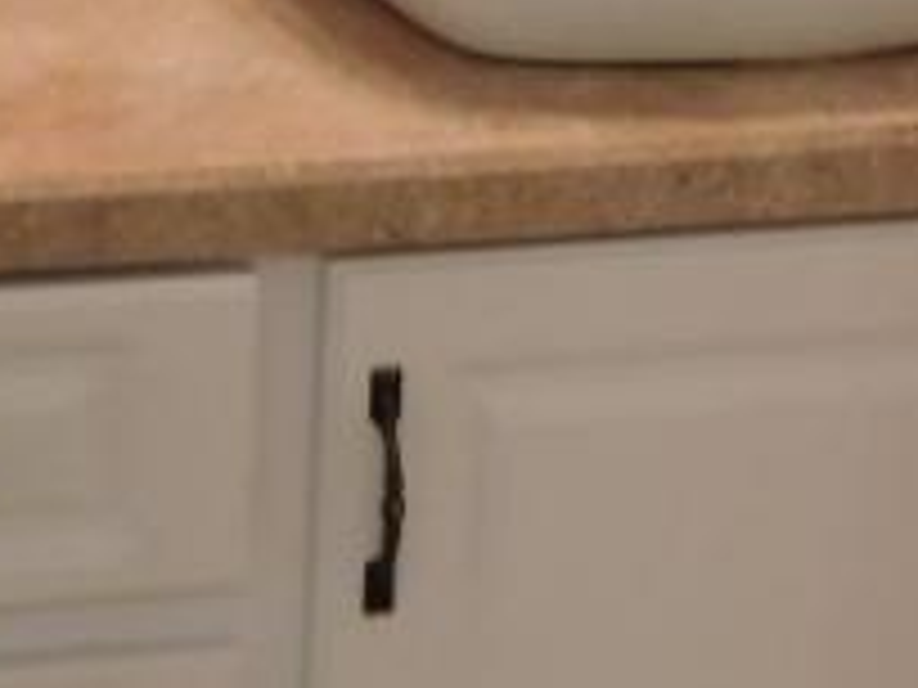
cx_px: 230
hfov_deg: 11.9
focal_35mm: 166
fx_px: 4402
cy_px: 61
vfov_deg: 8.9
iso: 400
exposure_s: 1/30
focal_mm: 5.9
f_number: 3.6
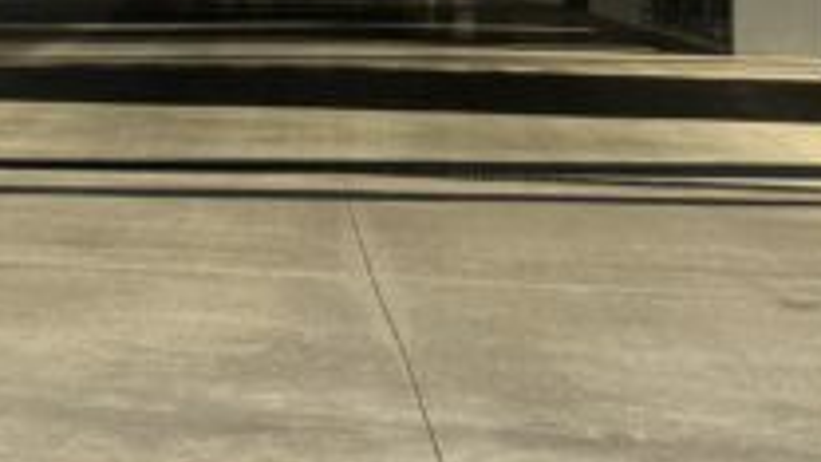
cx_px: -1085
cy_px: -103
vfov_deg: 9.3
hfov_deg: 13.0
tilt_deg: -0.5
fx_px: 2808
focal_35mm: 129
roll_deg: +0.2
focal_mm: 6.76
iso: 80
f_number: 1.78
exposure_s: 1/1767
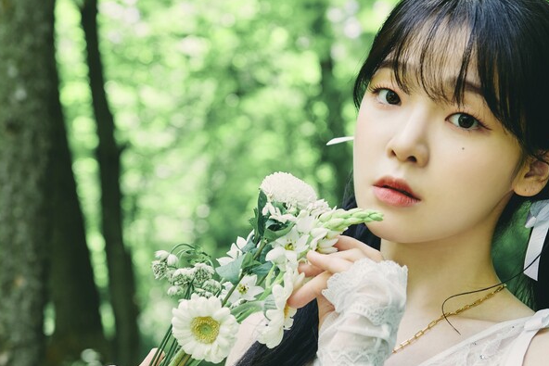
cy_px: 232
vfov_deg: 17.3
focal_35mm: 79
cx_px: 326
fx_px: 1205
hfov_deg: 25.6
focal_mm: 52
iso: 500
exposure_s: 1/250
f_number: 4.5
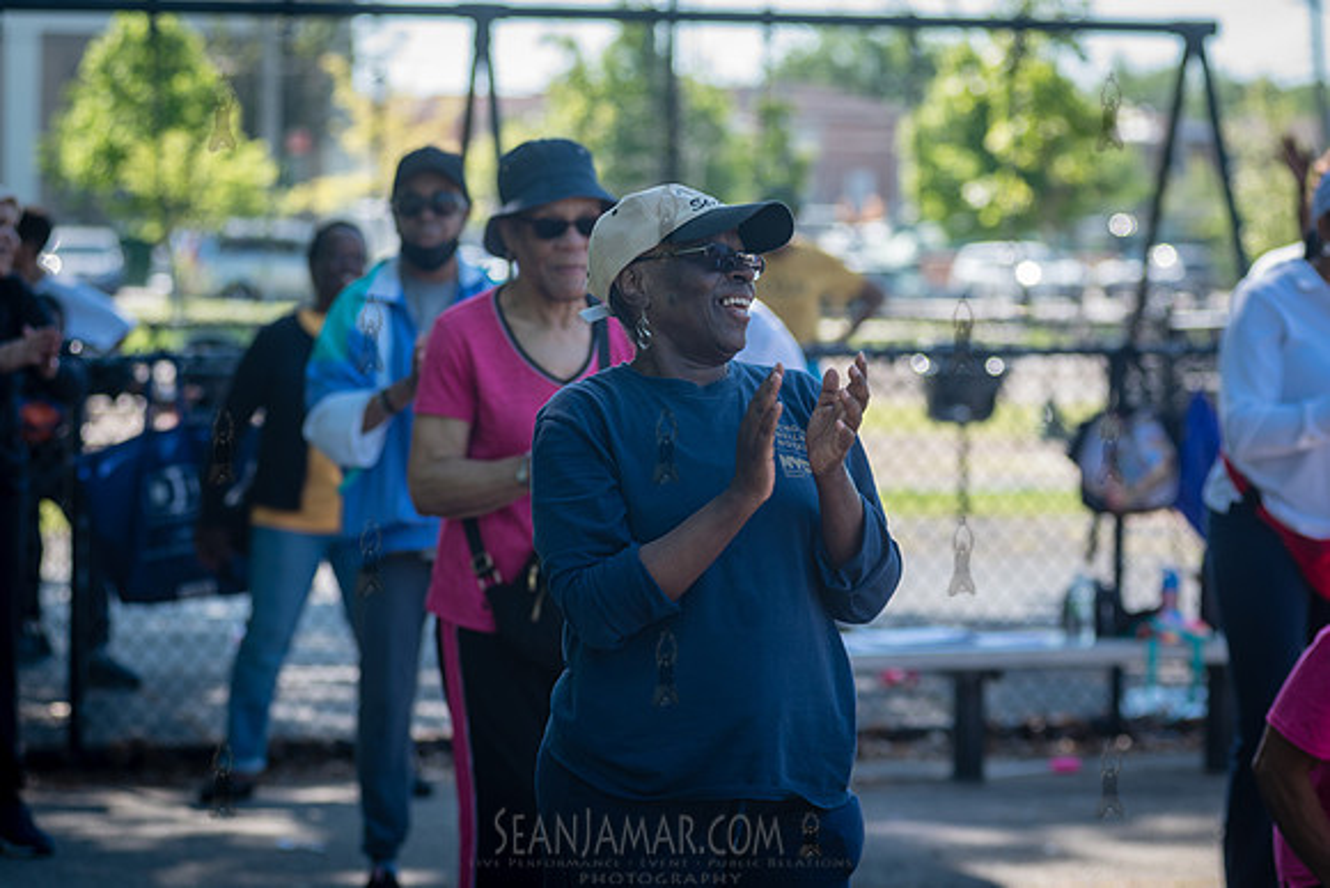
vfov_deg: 11.8
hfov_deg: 17.6
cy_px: 470
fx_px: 4293
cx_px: 708
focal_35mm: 116
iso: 200
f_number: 3.5
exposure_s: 1/640
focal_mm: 100
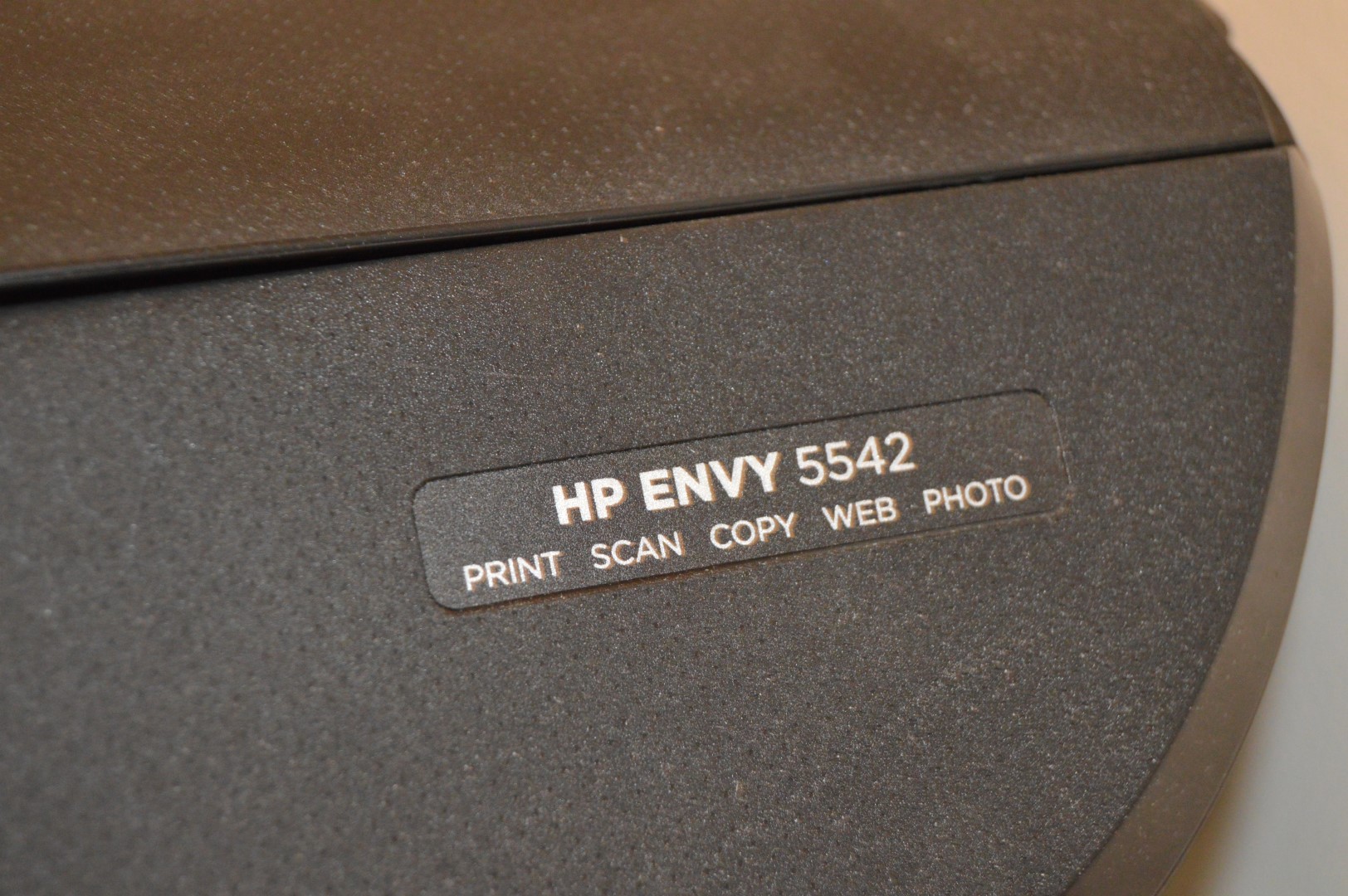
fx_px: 3087
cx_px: 674
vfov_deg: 16.5
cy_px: 448
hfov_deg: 24.6
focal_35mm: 82
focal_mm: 55
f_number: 5.6
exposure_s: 1/60
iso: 2500
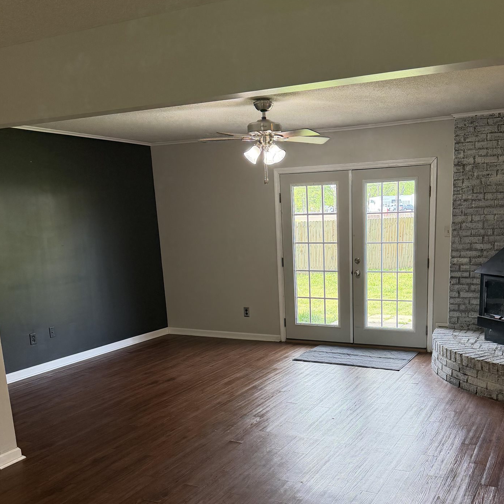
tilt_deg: -12.7
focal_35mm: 35
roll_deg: +2.4
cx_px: 309
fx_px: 577
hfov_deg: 46.9
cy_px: 336
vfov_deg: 46.5
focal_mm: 6.76
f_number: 1.78
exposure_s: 1/127
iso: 200
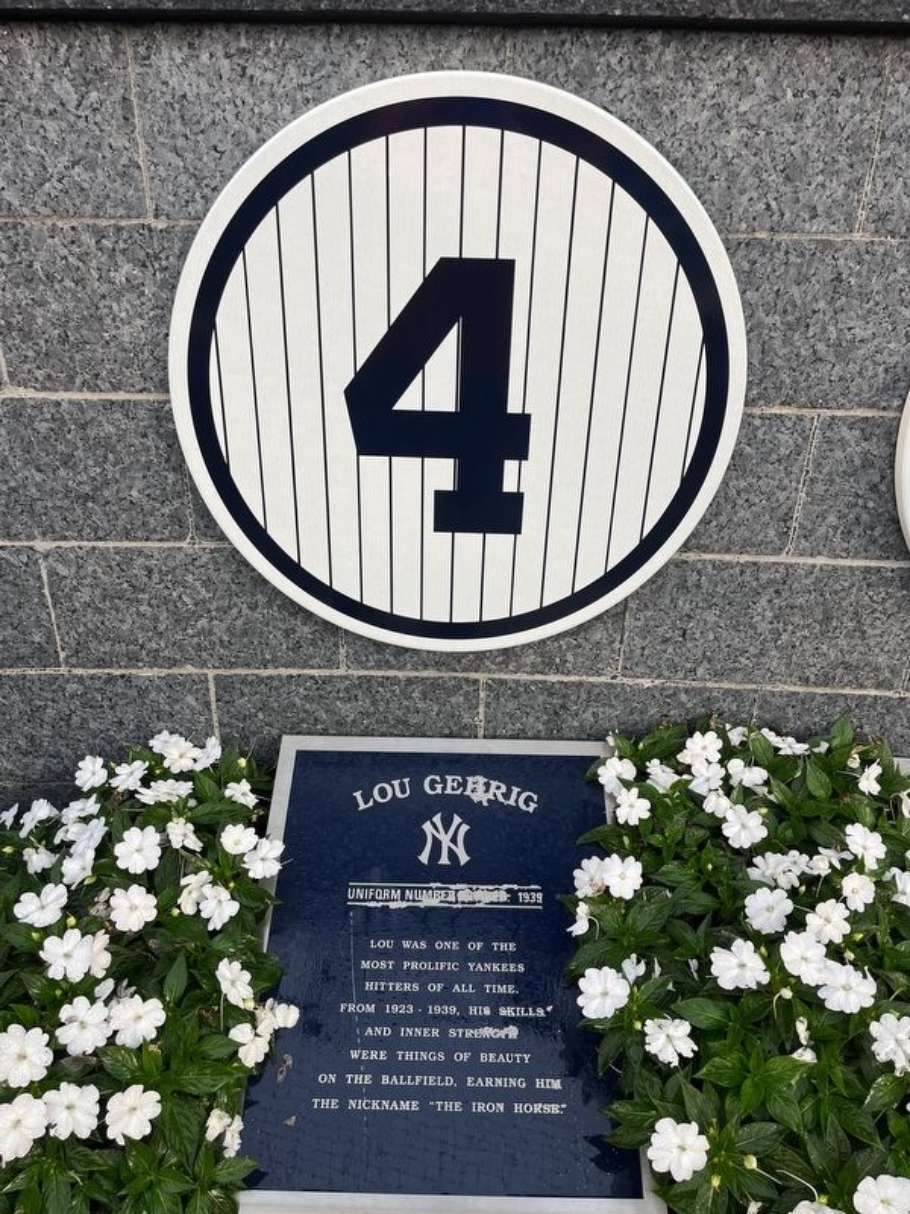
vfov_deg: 67.3
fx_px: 911
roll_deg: -0.9
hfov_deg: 53.1
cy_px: 607
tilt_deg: -28.2
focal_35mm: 26
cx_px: 455
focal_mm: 5.1
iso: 40
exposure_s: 1/158
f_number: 1.6
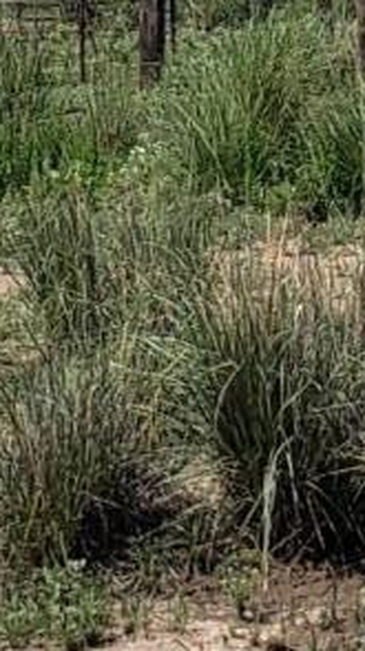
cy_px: -412
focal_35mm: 193
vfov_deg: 10.7
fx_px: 3326
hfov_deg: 6.3
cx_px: 148
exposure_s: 1/2158
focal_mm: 4.3
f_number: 2.4
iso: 50
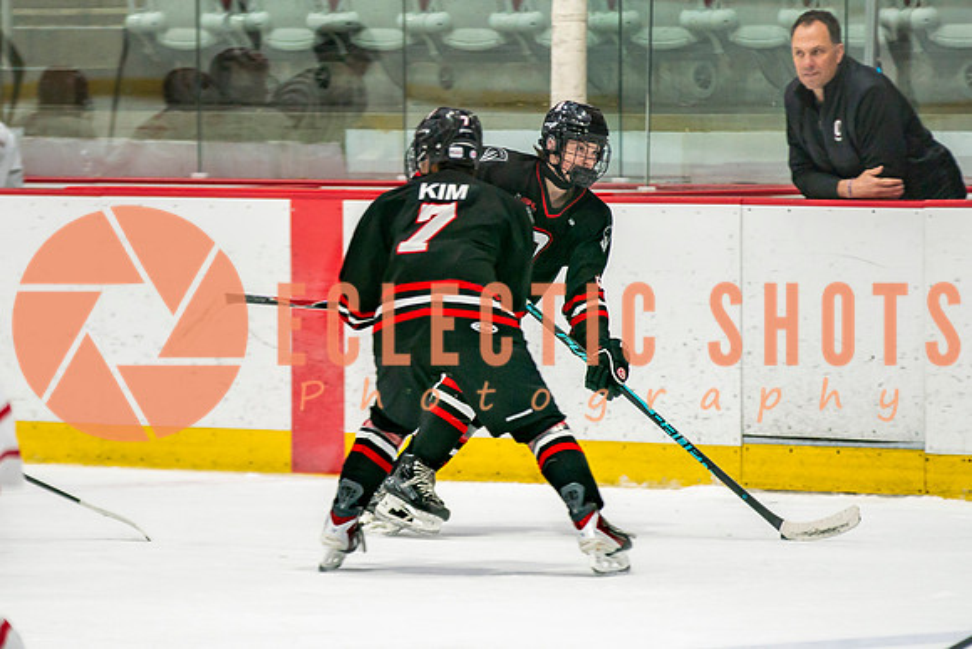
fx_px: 10573
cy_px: 443
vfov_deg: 3.5
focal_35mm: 392
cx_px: 421
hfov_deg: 5.3
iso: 500
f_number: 2.8
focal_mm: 200
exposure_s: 1/640
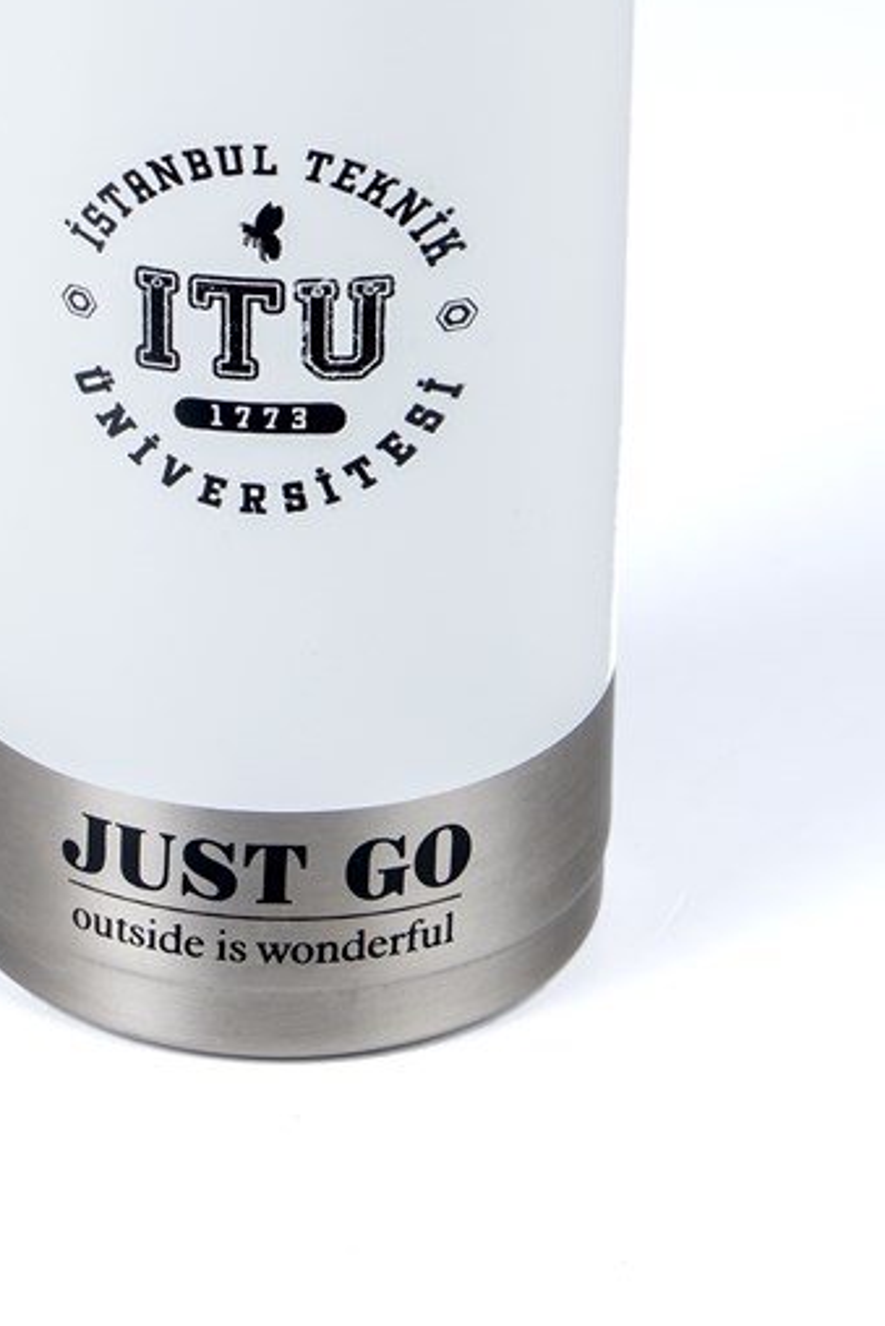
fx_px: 7001
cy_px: -363
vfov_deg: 10.6
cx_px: 227
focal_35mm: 190
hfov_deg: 7.2
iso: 100
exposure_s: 1/125
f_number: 16
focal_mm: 70
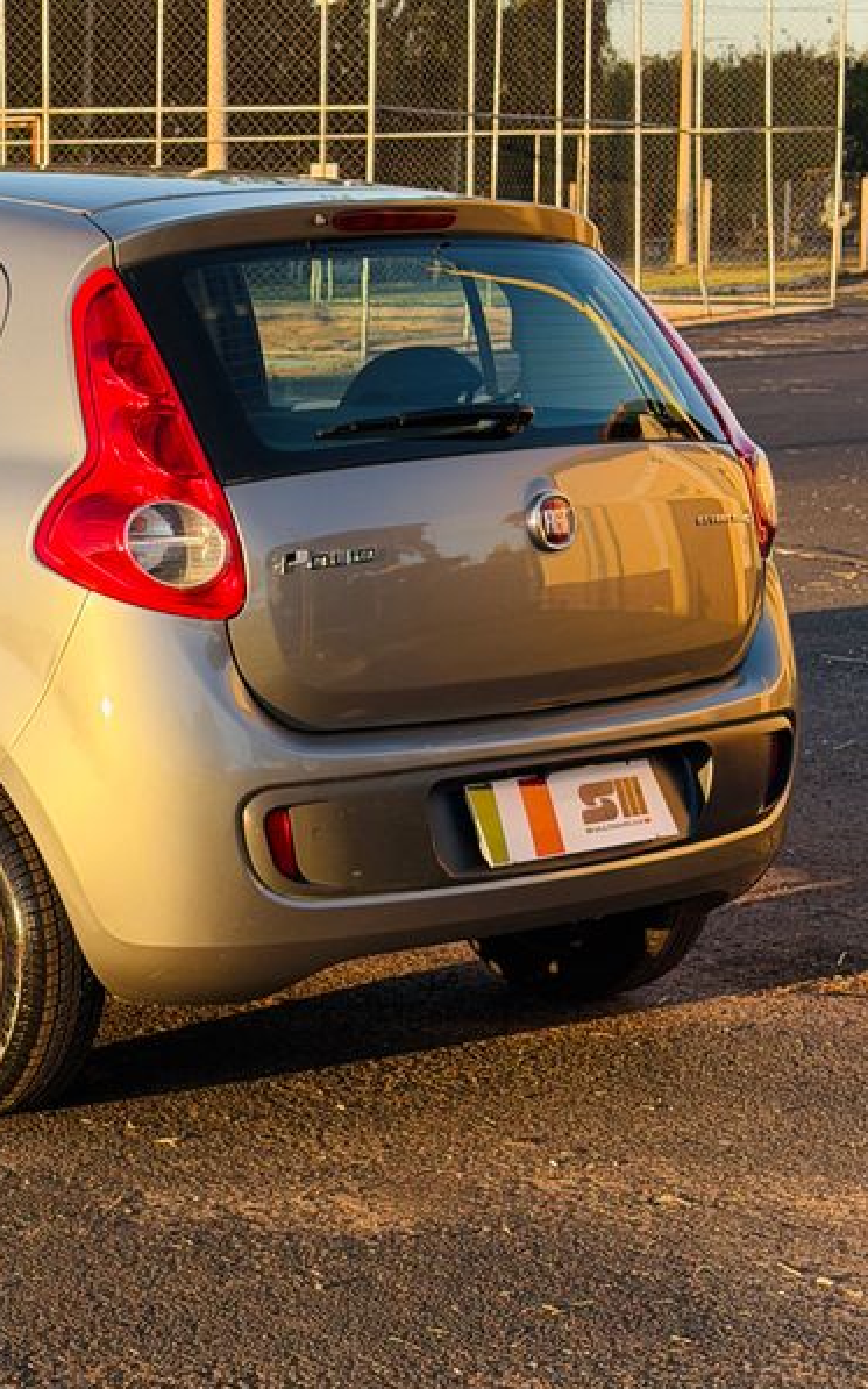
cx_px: -51
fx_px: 2612
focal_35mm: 69
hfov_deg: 18.3
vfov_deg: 29.8
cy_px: 693
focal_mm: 6.76
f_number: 1.78
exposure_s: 1/1149
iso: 64
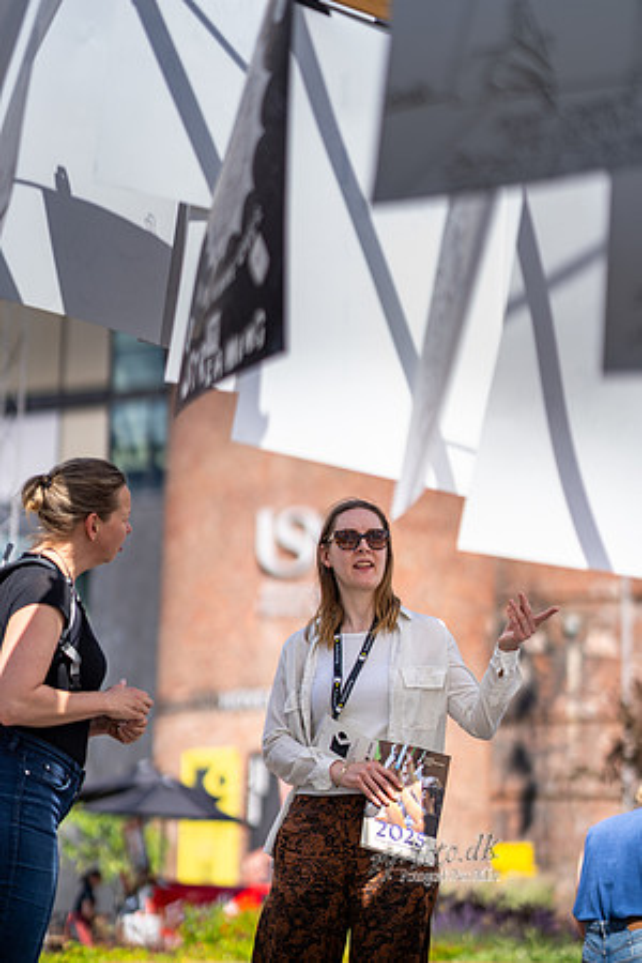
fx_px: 2274
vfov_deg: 23.9
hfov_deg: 16.1
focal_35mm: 85
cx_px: 321
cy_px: 482
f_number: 1.4
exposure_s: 1/5000
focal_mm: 85
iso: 64
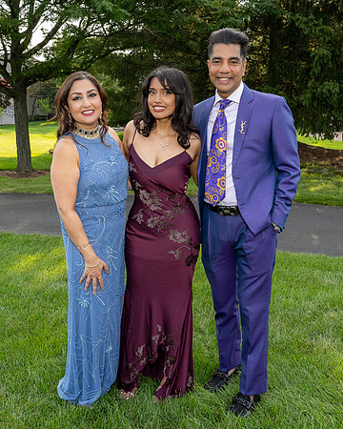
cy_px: 212
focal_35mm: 39
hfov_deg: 38.6
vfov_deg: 47.3
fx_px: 489
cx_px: 161
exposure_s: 1/250
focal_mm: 24
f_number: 8
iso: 720
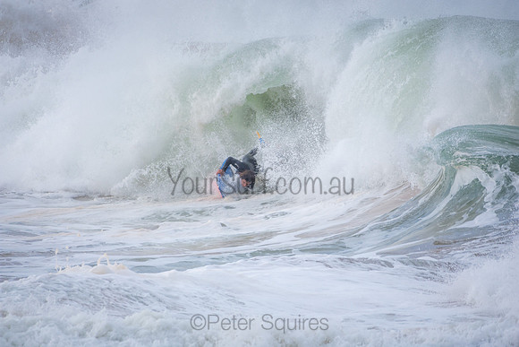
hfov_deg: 2.7
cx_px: 260
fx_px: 10815
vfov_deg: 1.8
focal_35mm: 750
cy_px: 174
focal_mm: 500
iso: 200
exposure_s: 1/1000
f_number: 5.6
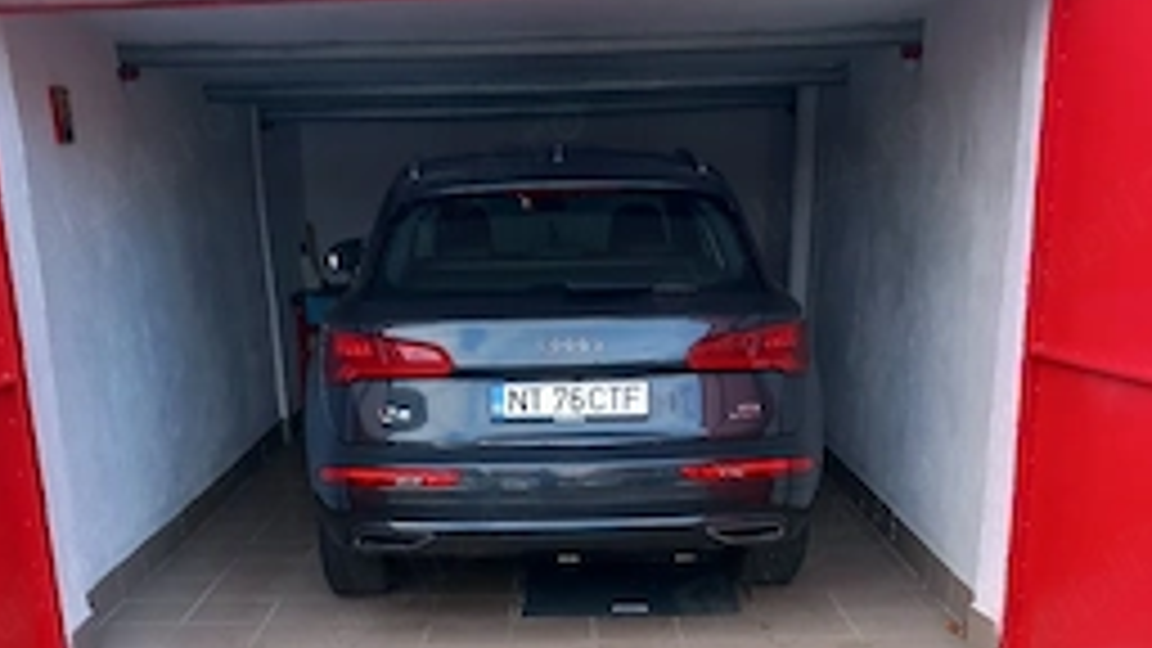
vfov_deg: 25.0
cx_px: 531
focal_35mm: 46
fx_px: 1405
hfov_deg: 44.5
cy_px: 612
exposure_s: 1/50
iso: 25
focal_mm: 4
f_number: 1.8
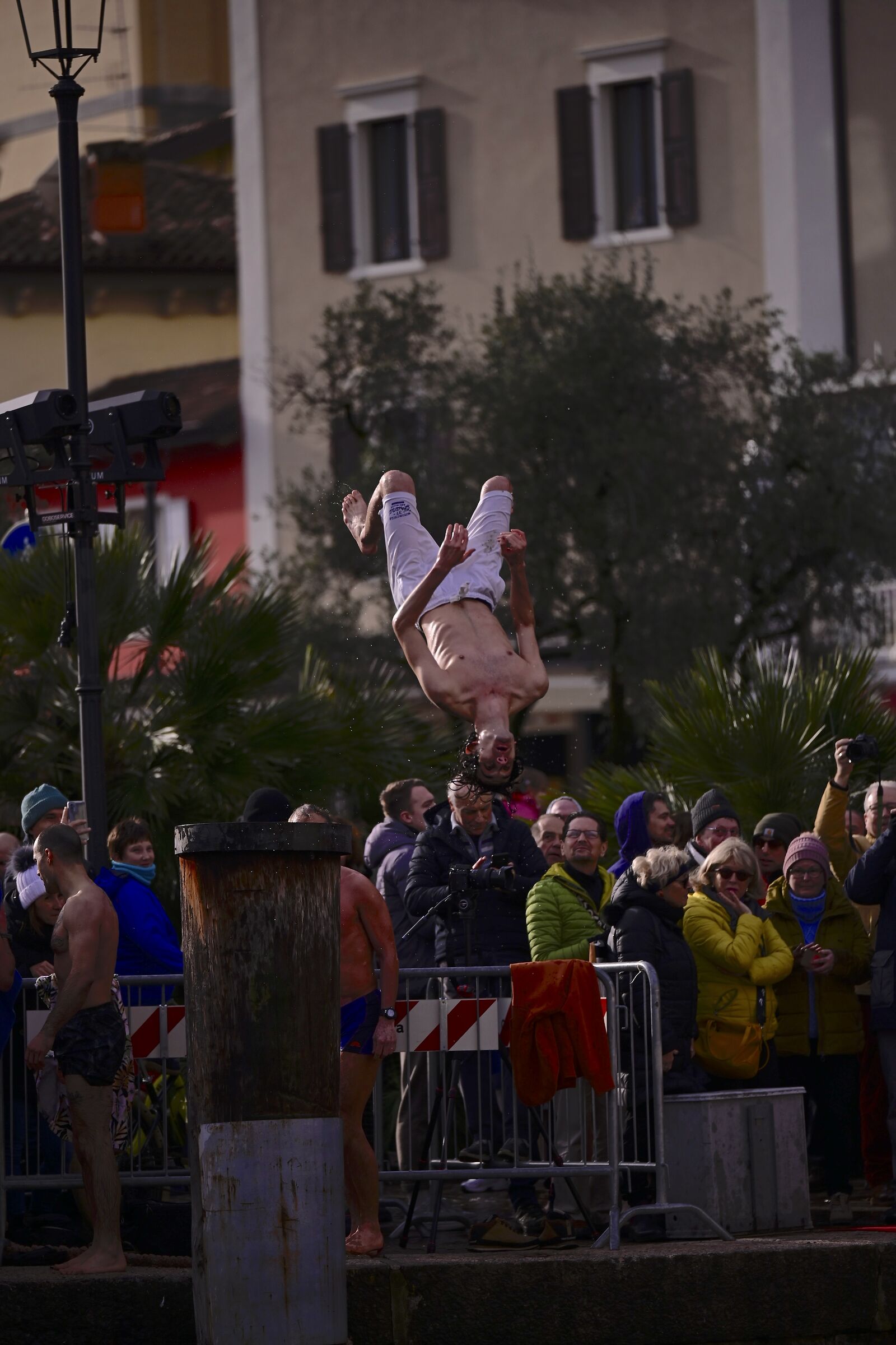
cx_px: 448
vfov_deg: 10.3
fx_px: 7466
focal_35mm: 200
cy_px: 672
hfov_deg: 6.9
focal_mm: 200
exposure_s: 1/5000
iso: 200
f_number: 2.8
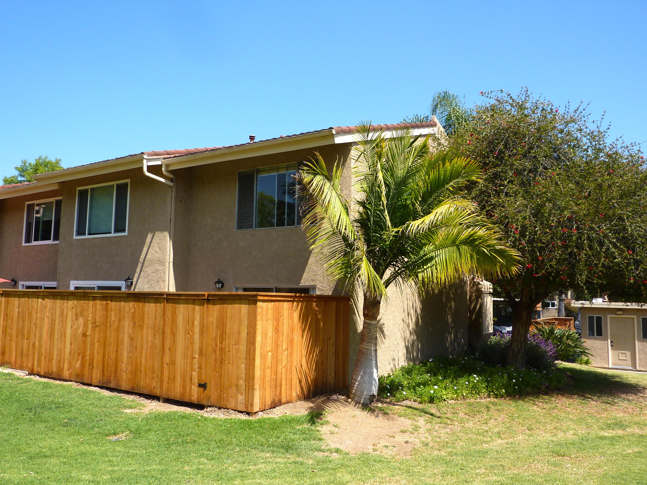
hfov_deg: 61.7
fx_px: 542
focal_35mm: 29
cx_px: 324
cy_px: 242
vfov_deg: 48.2
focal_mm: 4.7
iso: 80
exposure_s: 1/500
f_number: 4
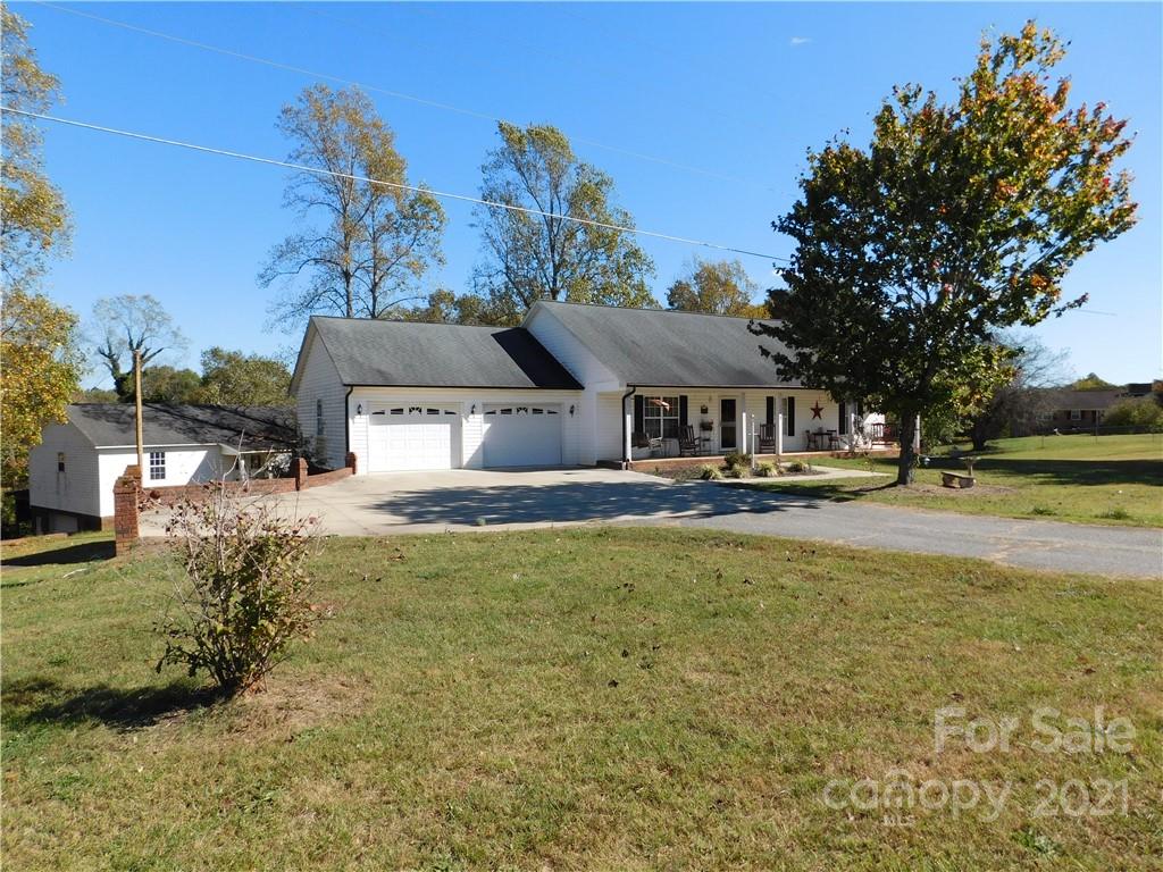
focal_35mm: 23
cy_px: 436
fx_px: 773
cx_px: 582
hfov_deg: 73.9
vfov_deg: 58.9
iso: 125
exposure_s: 1/400
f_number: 6
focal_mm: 4
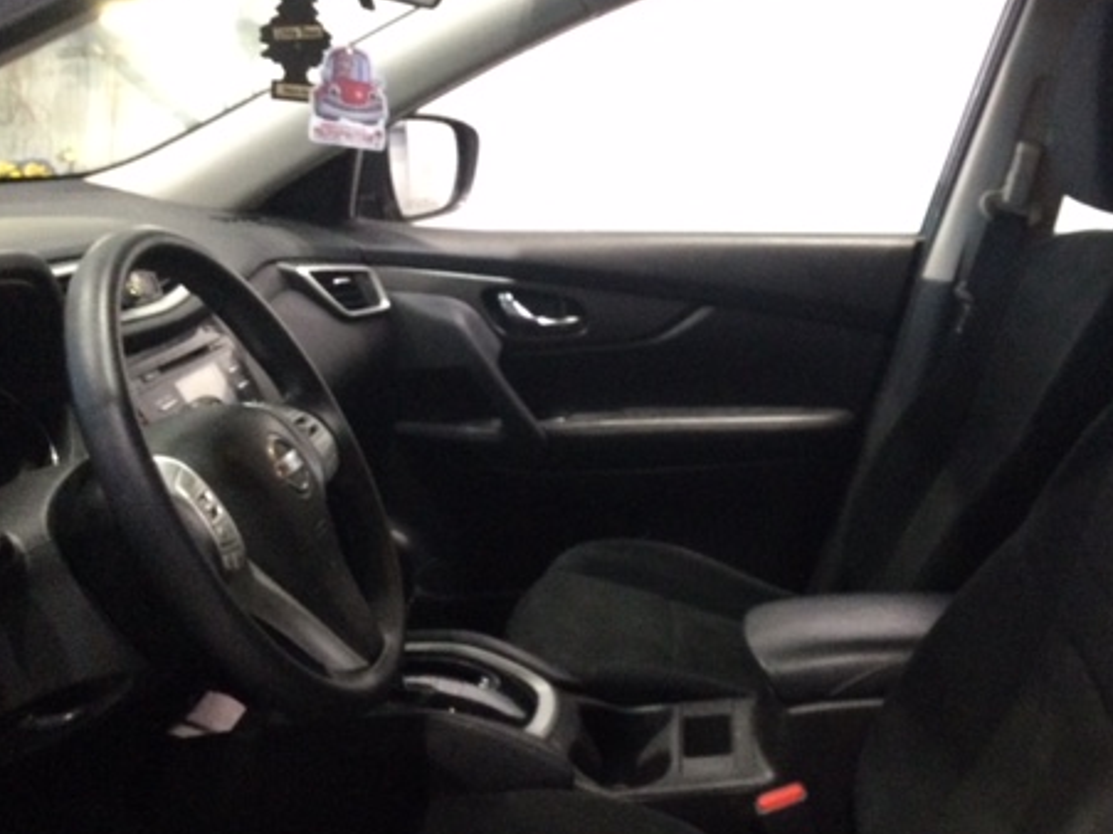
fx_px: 1414
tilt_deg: -11.5
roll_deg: -5.8
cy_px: 476
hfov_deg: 42.8
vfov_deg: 32.8
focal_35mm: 44
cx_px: 664
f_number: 2.4
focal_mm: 3.3
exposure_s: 1/24
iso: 200
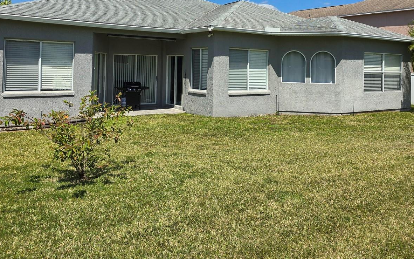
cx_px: 225
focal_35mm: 33
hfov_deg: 58.1
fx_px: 372
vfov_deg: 37.2
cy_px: 59
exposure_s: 1/1186
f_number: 1.7
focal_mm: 6.3
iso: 12
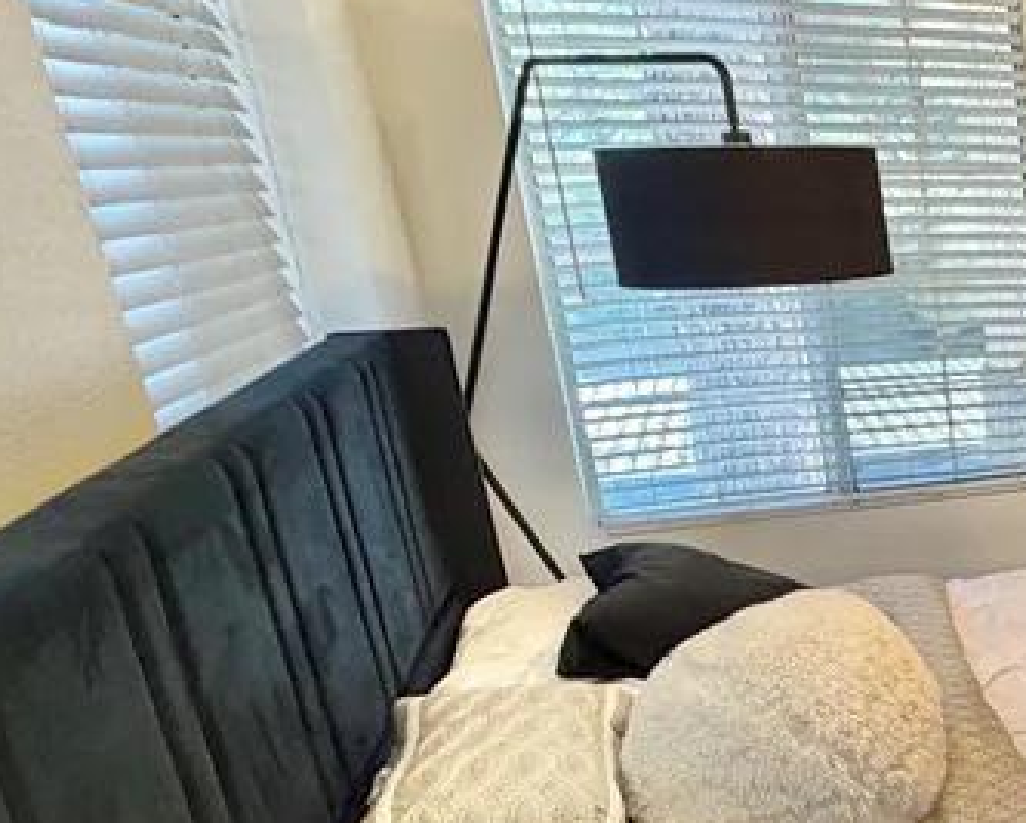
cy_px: 558
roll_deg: +0.2
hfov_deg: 31.1
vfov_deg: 35.3
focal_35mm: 42
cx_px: 1411
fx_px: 1276
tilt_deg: -18.1
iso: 200
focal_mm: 2.22
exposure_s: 1/120
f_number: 2.2
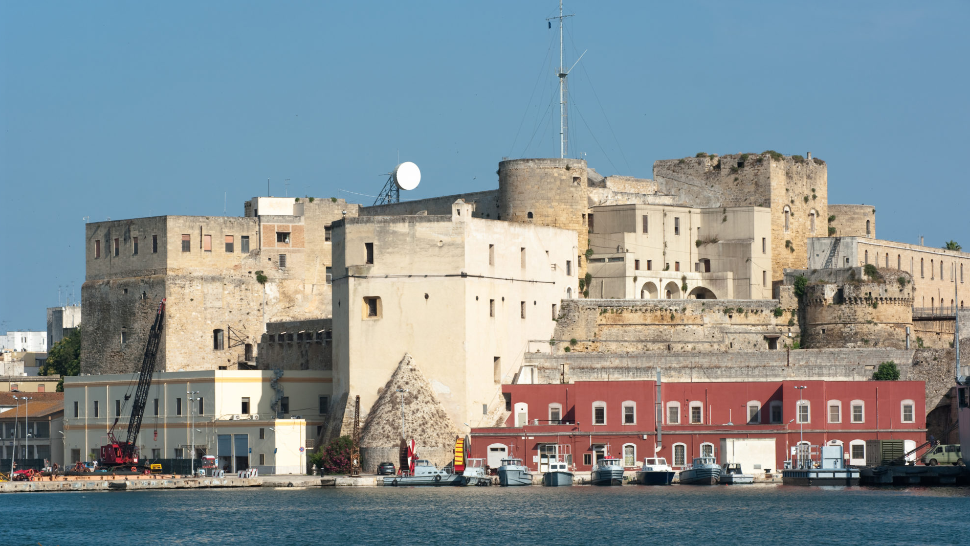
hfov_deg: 16.0
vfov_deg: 9.0
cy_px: 301
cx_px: 486
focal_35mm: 135
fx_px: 3460
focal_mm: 85
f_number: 7.1
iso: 100
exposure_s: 1/500
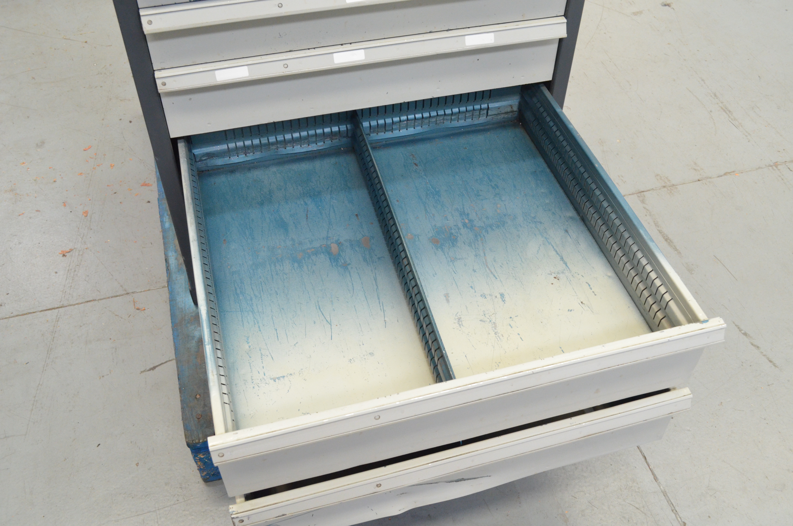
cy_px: 263
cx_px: 396
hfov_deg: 53.2
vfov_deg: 36.7
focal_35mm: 36
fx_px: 791
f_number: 6.3
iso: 2500
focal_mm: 24
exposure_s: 1/160
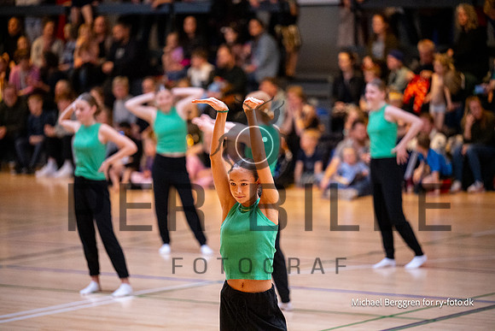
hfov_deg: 11.7
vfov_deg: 7.9
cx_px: 248
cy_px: 166
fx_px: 2407
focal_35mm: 175
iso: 8000
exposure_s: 1/1000
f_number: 2.8
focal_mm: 175
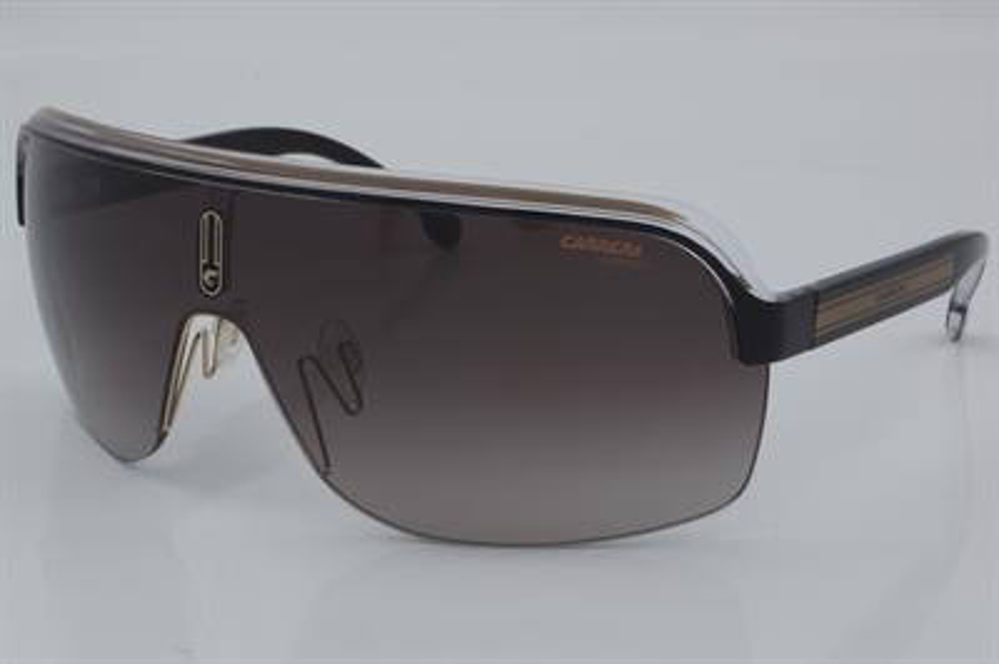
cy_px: 332
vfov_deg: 18.2
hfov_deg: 27.0
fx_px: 2079
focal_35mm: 75
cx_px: 500
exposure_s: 1/4
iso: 100
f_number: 32
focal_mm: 50
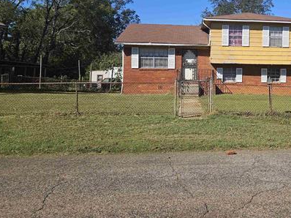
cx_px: 230
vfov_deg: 38.1
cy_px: 68
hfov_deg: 47.6
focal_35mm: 37
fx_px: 311
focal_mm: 5.4
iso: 25
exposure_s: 1/2066
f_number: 1.8
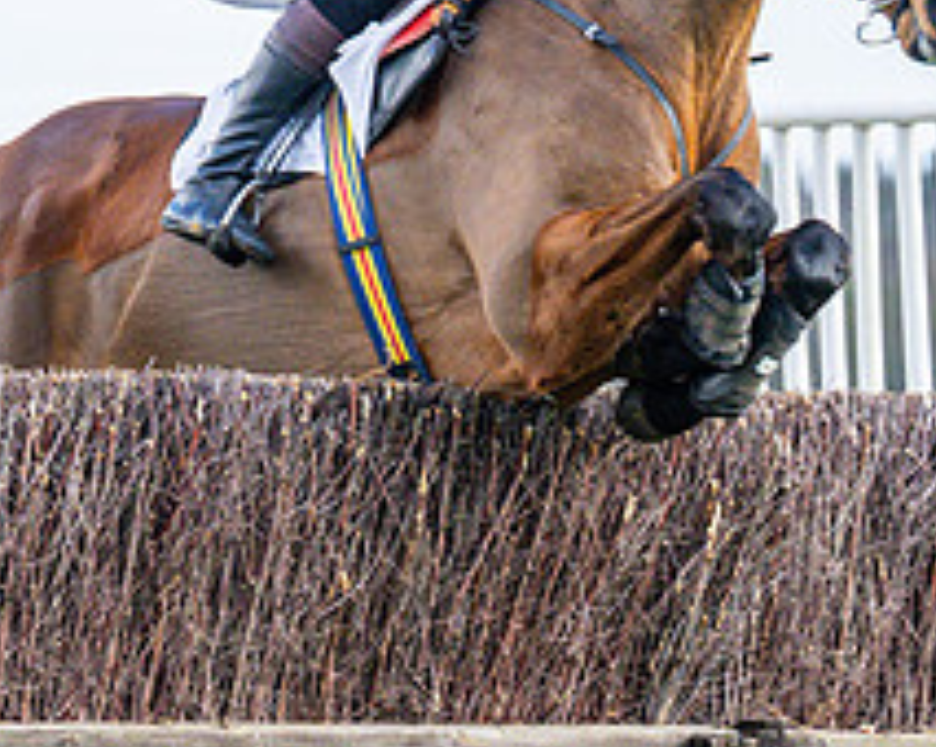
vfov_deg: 3.9
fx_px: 10932
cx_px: -361
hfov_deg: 4.9
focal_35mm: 395
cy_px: 134
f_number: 4
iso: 640
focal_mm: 92
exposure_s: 1/2000
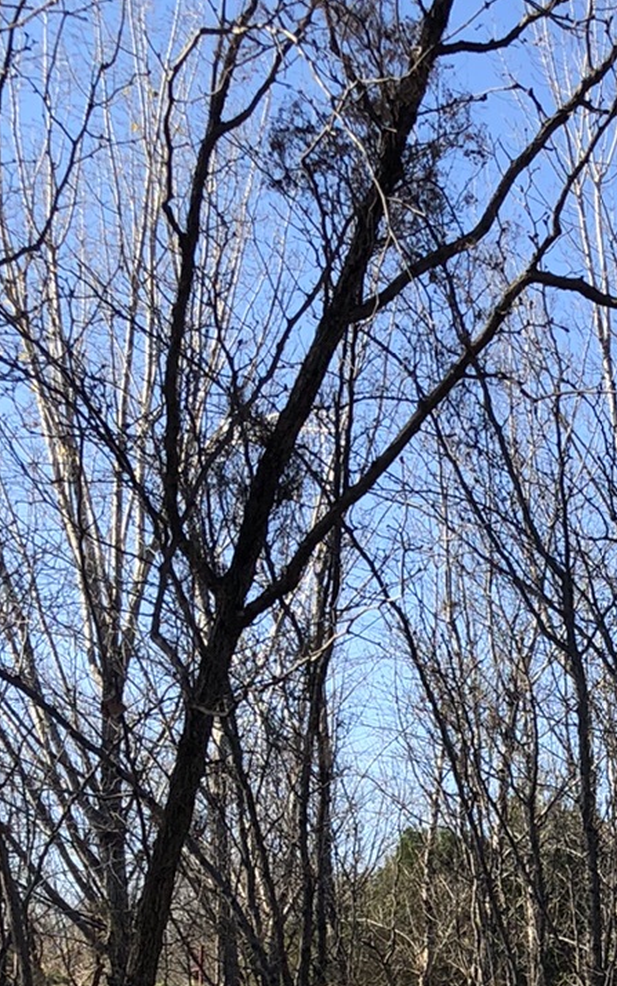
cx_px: 969
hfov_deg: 14.5
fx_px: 2233
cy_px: 1032
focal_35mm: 83
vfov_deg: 23.6
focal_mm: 4
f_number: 1.8
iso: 20
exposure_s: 1/787
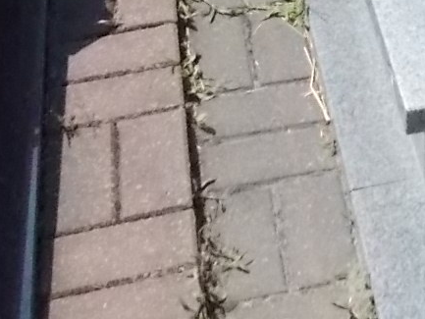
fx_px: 1179
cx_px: 523
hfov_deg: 19.2
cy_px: -191
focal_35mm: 96
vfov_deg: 14.2
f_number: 8
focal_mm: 4.6
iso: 400
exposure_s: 1/640
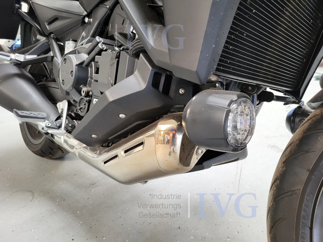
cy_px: 121
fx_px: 243
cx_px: 162
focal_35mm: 26
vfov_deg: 53.1
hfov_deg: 67.3
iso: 160
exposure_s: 1/100
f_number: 1.8
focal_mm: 5.4
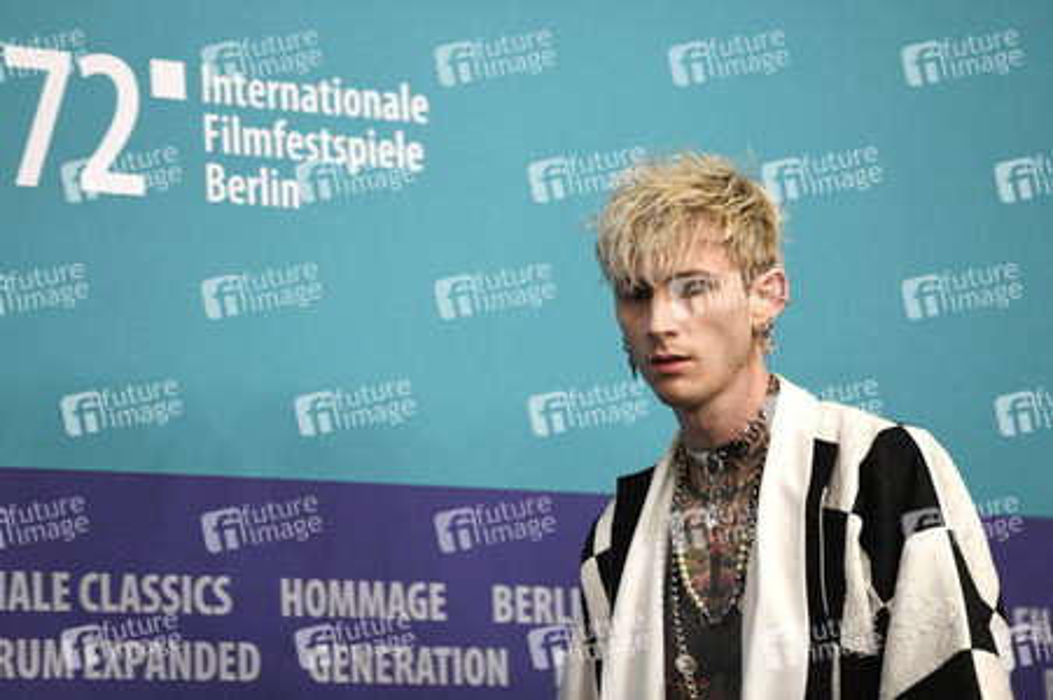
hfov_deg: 10.3
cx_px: 526
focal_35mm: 200
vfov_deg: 6.9
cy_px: 350
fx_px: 5846
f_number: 3.5
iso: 1000
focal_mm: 200
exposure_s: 1/200
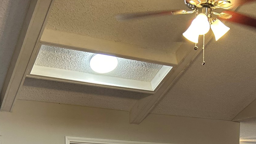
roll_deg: +0.9
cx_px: 167
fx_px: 468
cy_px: 232
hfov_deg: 30.4
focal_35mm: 69
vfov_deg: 15.7
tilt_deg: -3.9
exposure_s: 1/60
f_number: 1.5
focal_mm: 5.7
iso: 125
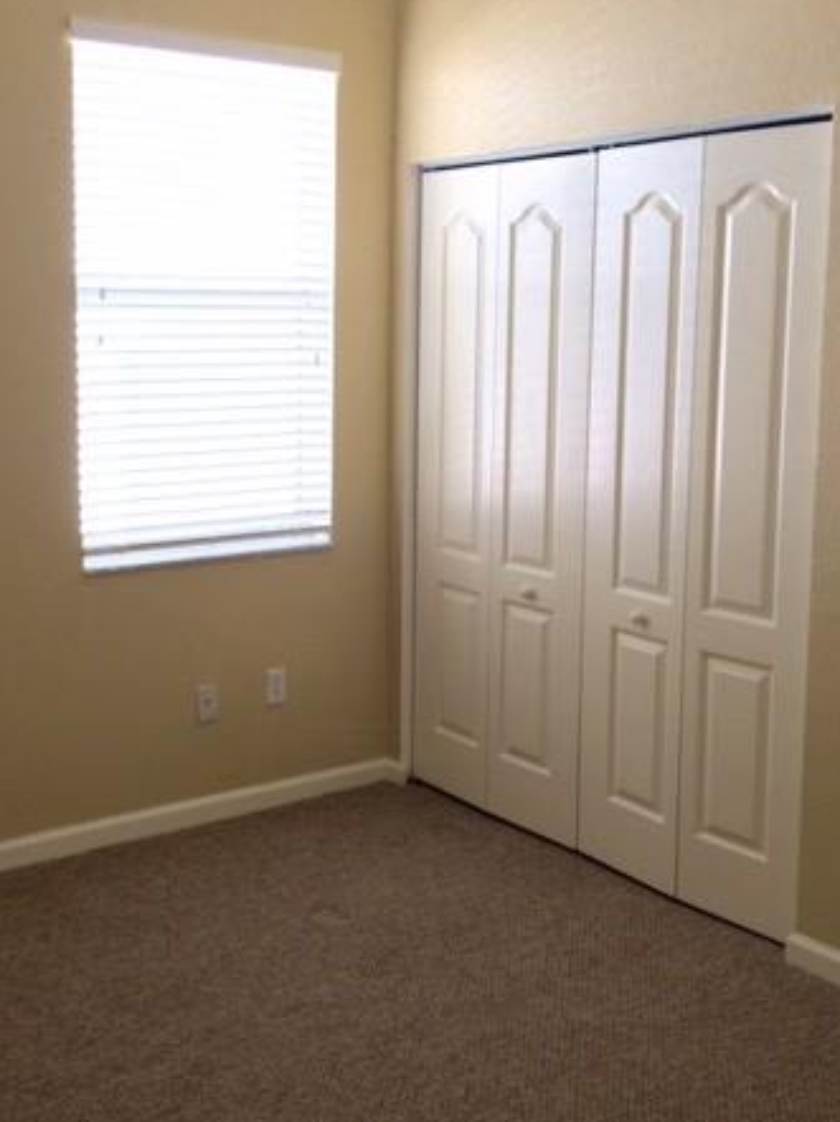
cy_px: 470
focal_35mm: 42
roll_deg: +0.8
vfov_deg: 44.7
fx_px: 1360
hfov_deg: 34.0
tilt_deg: -7.8
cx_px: 282
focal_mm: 4.15
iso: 40
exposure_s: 1/40
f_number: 2.2
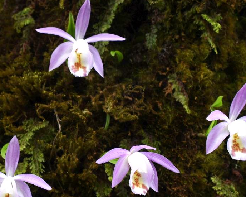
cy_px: 127
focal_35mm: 114
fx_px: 831
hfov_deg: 16.7
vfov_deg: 13.5
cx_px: 40
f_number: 6.3
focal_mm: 31
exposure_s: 1/125
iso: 320
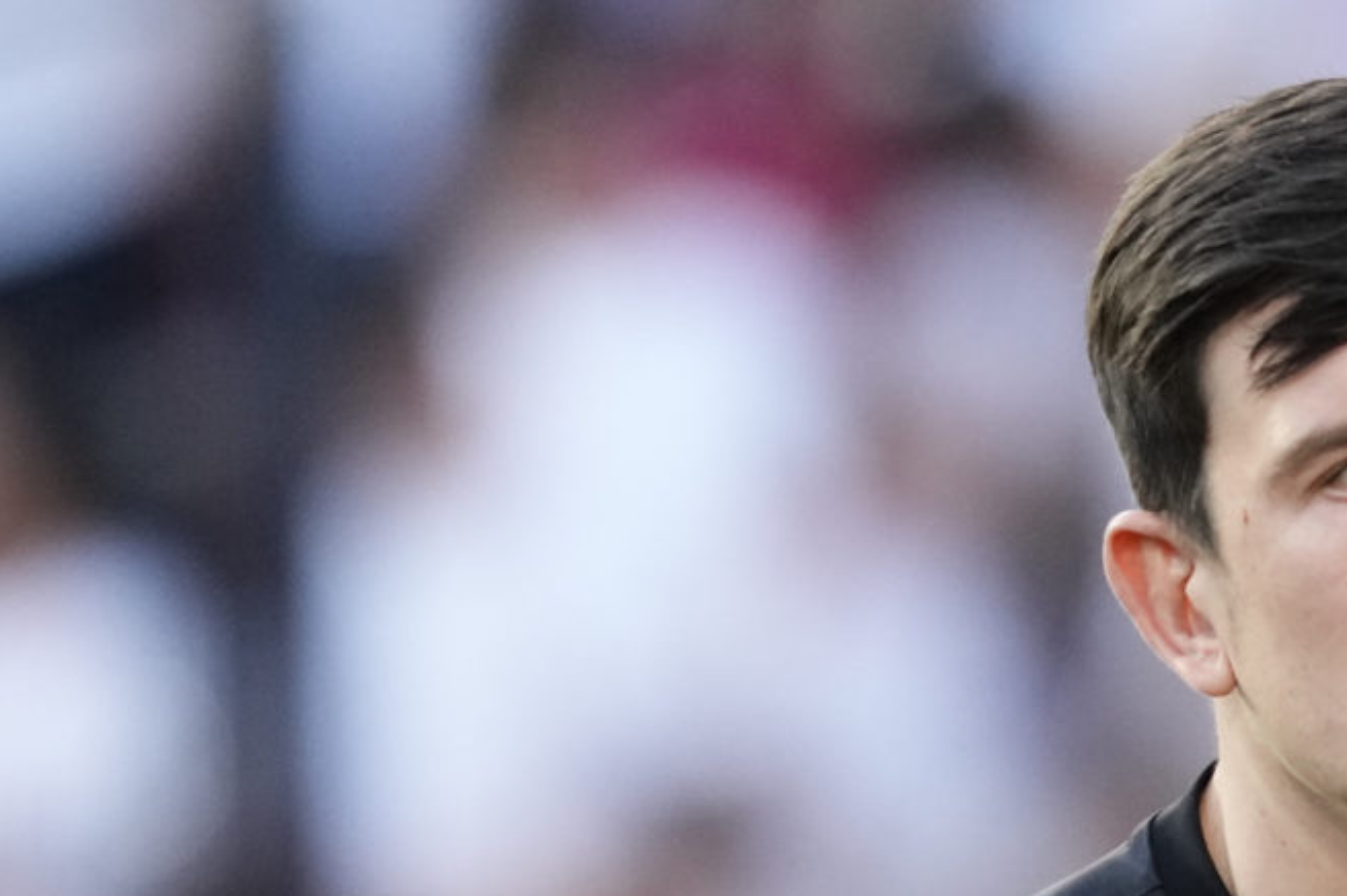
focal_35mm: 1173
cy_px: 1266
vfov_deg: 1.2
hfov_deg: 1.8
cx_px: 1855
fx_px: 43866
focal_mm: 400
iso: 2500
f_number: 2.8
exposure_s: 1/2500
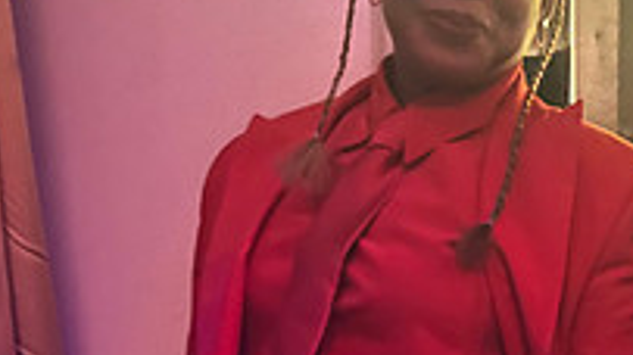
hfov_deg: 25.3
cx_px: 585
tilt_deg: -7.2
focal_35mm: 81
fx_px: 1359
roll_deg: -1.1
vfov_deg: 14.5
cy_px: 408
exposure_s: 1/15
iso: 2500
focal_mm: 5.7
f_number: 1.5
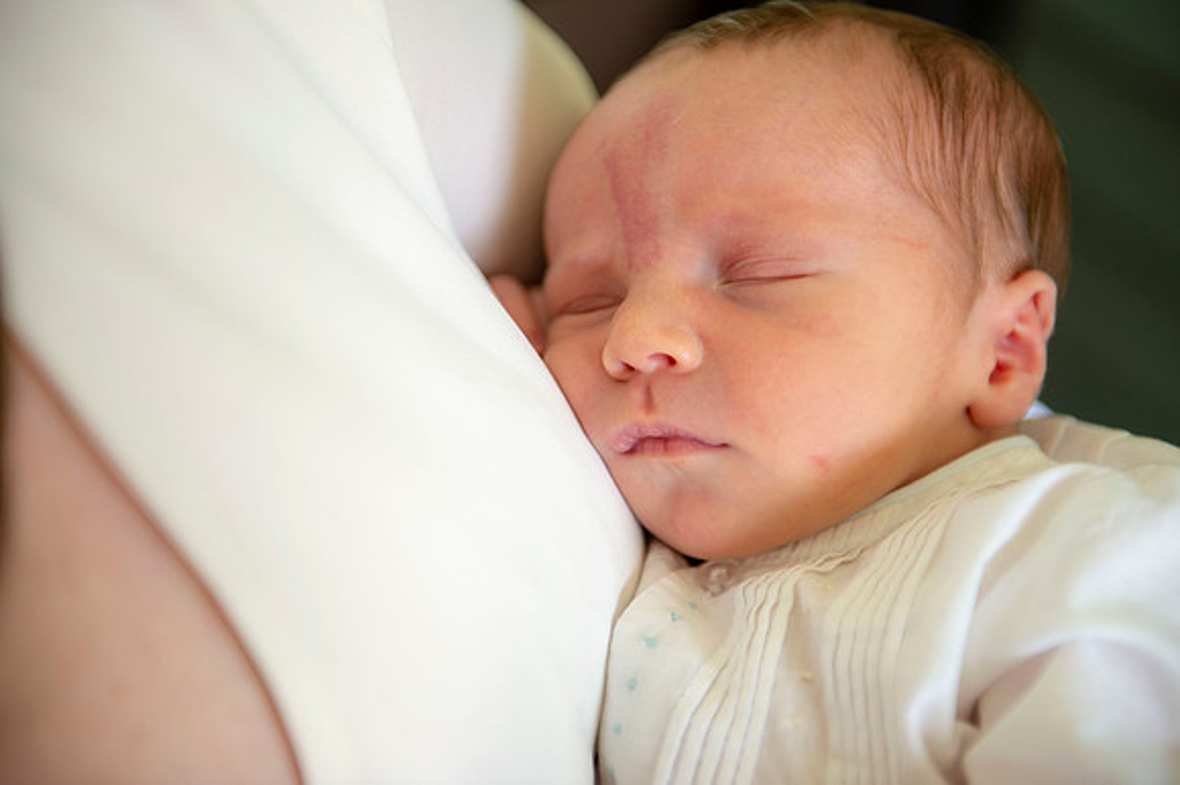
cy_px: 392
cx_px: 590
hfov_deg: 28.9
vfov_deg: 19.4
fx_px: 2293
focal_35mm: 70
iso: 320
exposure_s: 1/160
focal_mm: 70
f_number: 2.8
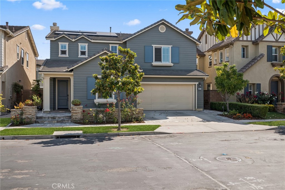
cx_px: 142
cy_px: 95
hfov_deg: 54.5
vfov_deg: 37.8
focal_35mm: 35
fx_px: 277
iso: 80
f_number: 9
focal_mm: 35
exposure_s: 1/100
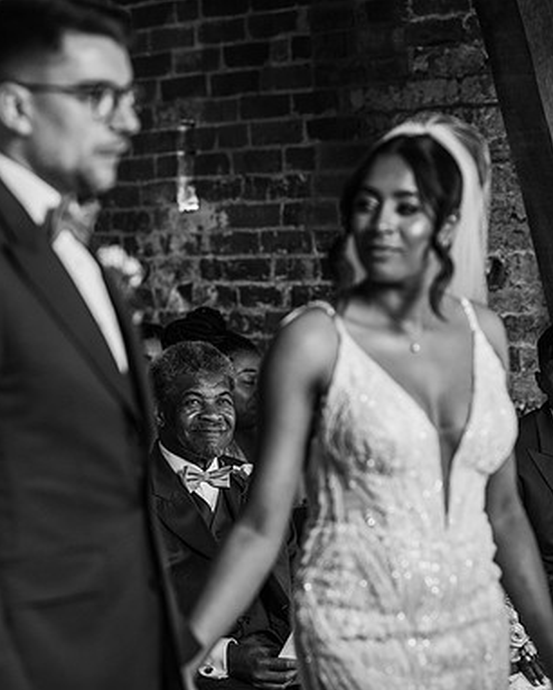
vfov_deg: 15.9
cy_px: 347
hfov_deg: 12.7
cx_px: 210
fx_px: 2473
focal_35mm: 121
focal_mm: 85
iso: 450
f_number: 2.5
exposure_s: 1/200
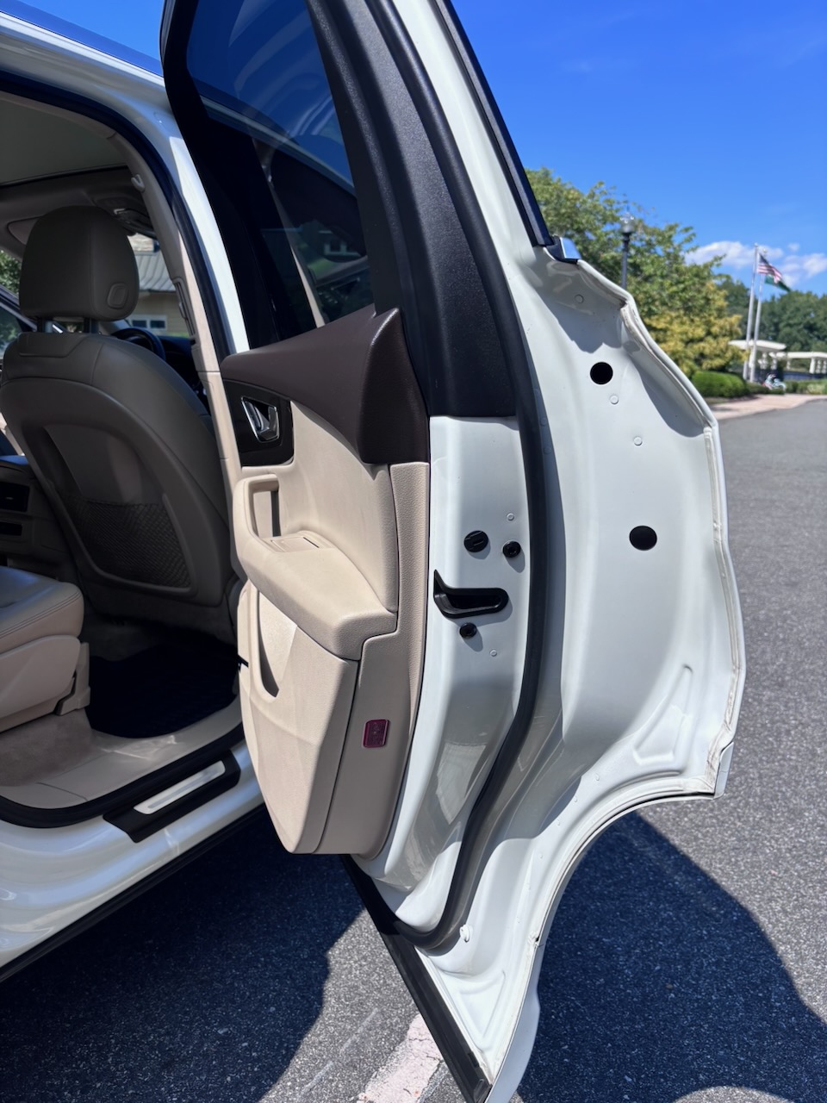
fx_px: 828
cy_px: 552
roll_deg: -0.6
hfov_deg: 53.1
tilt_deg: -11.0
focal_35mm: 26
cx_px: 414
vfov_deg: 67.3
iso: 50
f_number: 1.6
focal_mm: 5.96
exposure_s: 1/3311
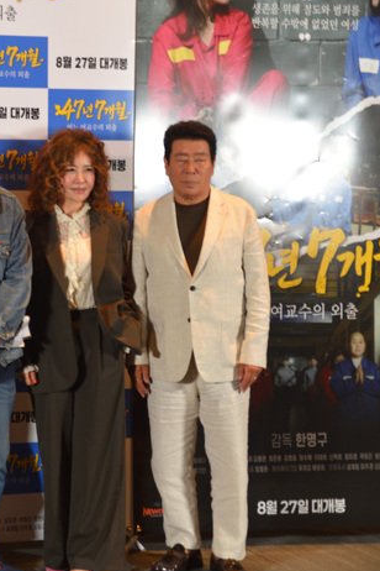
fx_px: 1441
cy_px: 285
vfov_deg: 22.4
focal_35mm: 91
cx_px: -36
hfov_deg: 14.7
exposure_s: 1/5
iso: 400
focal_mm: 60
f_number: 4.8
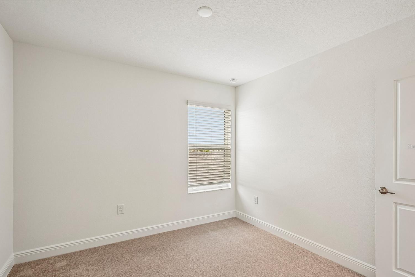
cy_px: 147
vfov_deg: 70.4
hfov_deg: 93.3
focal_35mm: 17
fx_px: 196
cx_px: 212
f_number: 8
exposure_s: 1/25
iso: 400
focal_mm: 16
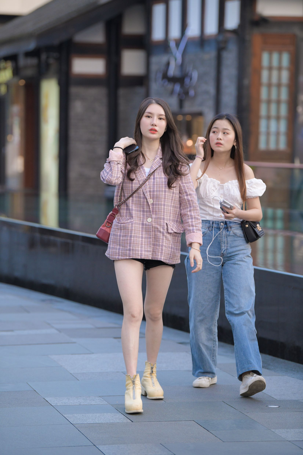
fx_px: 1893
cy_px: 228
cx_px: 152
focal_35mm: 150
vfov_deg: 13.7
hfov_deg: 9.1
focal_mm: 150
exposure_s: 1/640
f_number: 3.5
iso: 800
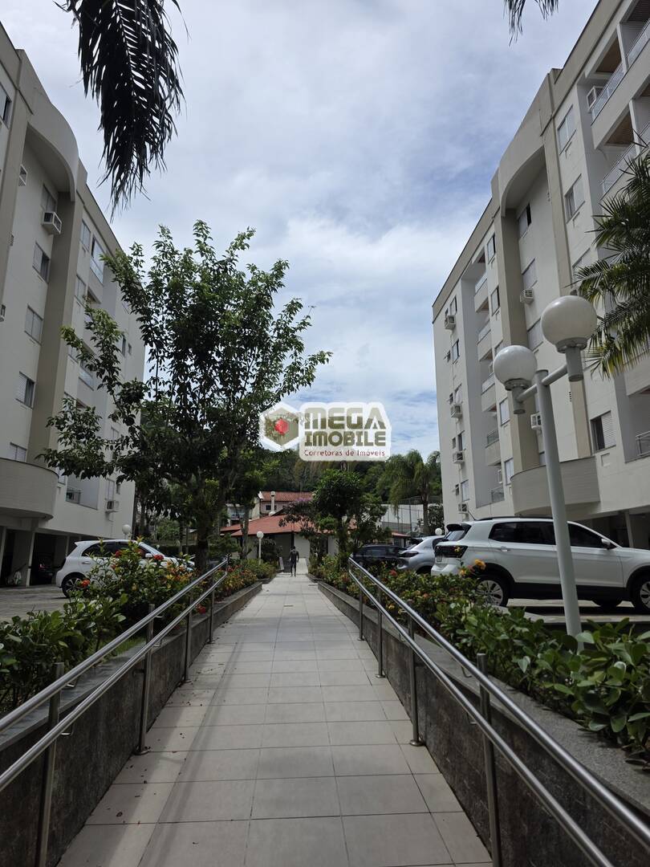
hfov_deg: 58.9
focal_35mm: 23
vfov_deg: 73.9
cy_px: 434
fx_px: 576
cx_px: 325
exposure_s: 1/7944
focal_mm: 6.3
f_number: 1.7
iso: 64
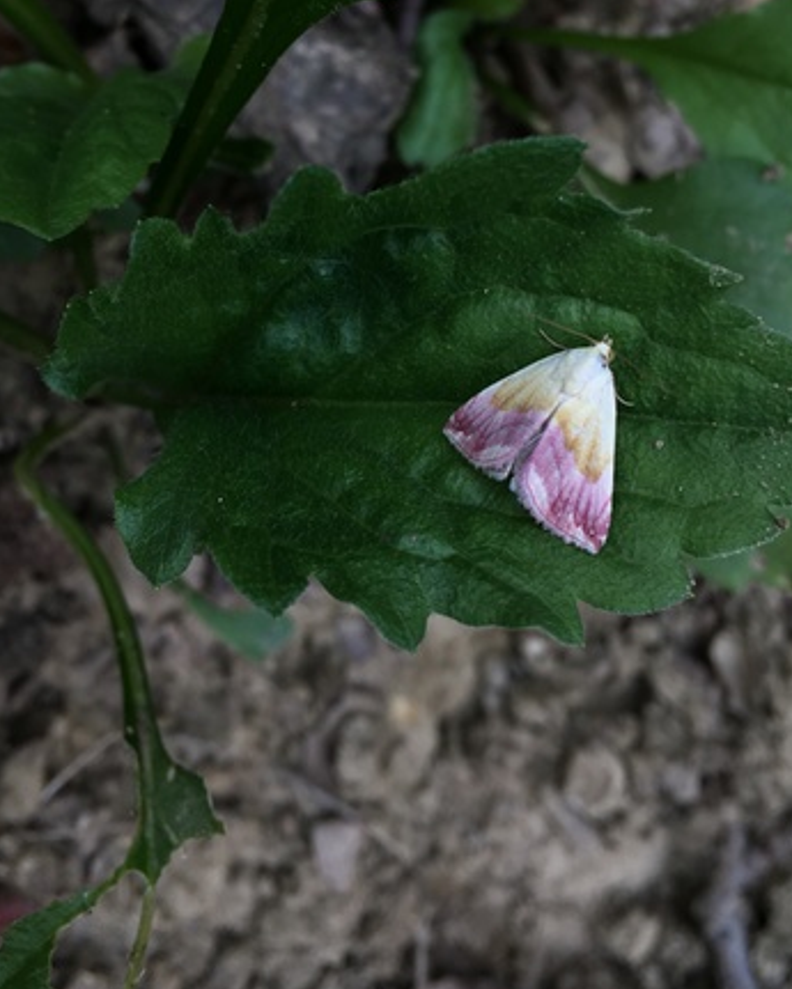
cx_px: 381
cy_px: 344
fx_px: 1230
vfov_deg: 43.3
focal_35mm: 42
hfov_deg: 35.7
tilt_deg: -65.5
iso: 25
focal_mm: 4.15
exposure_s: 1/100
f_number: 2.2
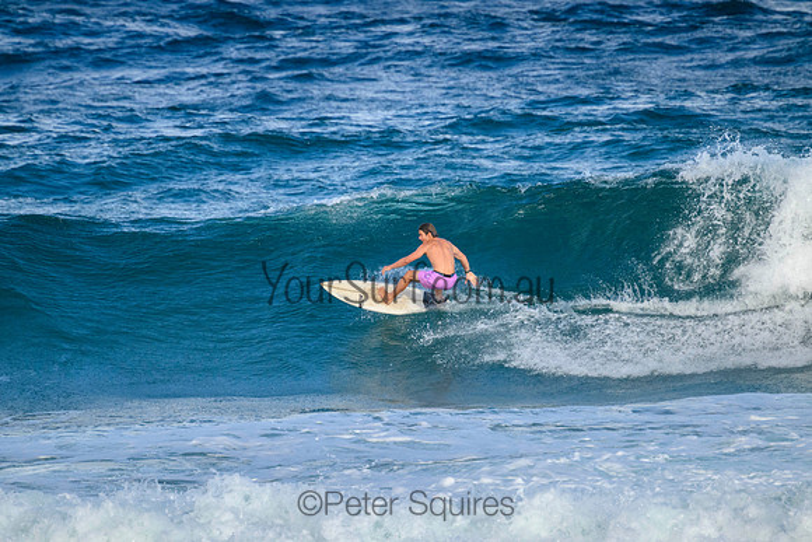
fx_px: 18048
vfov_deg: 1.7
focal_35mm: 800
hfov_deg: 2.6
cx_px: 406
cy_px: 271
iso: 2000
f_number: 11
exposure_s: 1/1600
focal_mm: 800
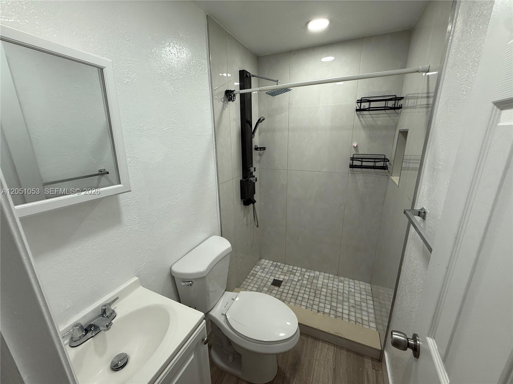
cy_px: 192
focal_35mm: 14
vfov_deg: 85.7
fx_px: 207
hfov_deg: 102.1
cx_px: 256
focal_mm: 2.22
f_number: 2.2
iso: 160
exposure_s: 1/120
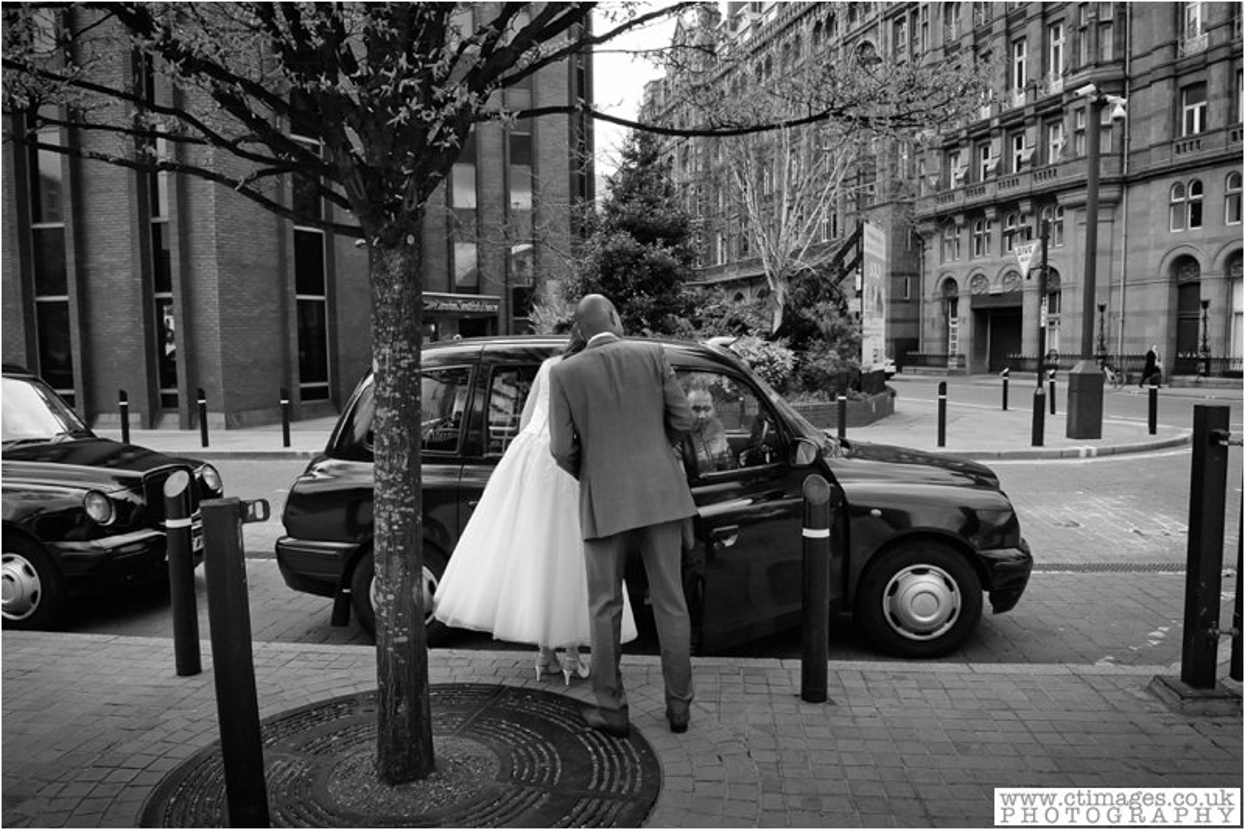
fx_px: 830
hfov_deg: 73.8
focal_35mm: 24
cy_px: 415
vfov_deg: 53.1
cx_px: 622
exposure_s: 1/500
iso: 3200
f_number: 8
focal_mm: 24
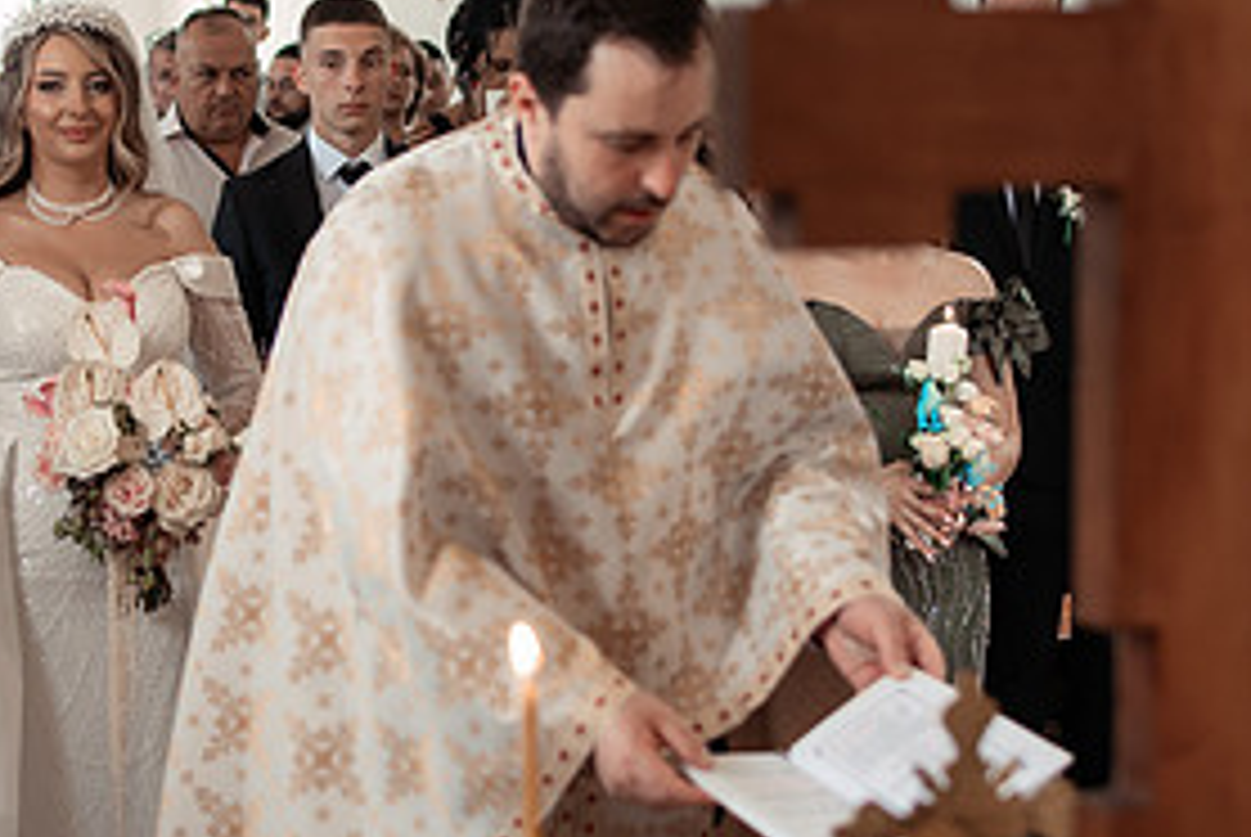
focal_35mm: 73
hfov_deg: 27.6
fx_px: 2539
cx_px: 459
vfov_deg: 18.7
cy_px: 344
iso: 1000
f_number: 2.2
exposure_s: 1/320
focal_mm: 35
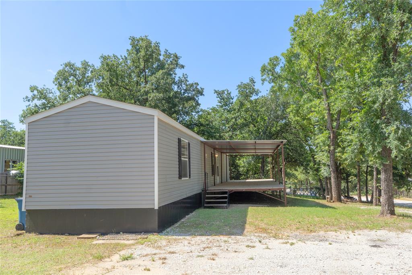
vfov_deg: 45.6
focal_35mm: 28
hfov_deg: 64.6
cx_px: 206
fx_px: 326
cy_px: 138
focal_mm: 19
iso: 100
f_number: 9
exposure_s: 1/125
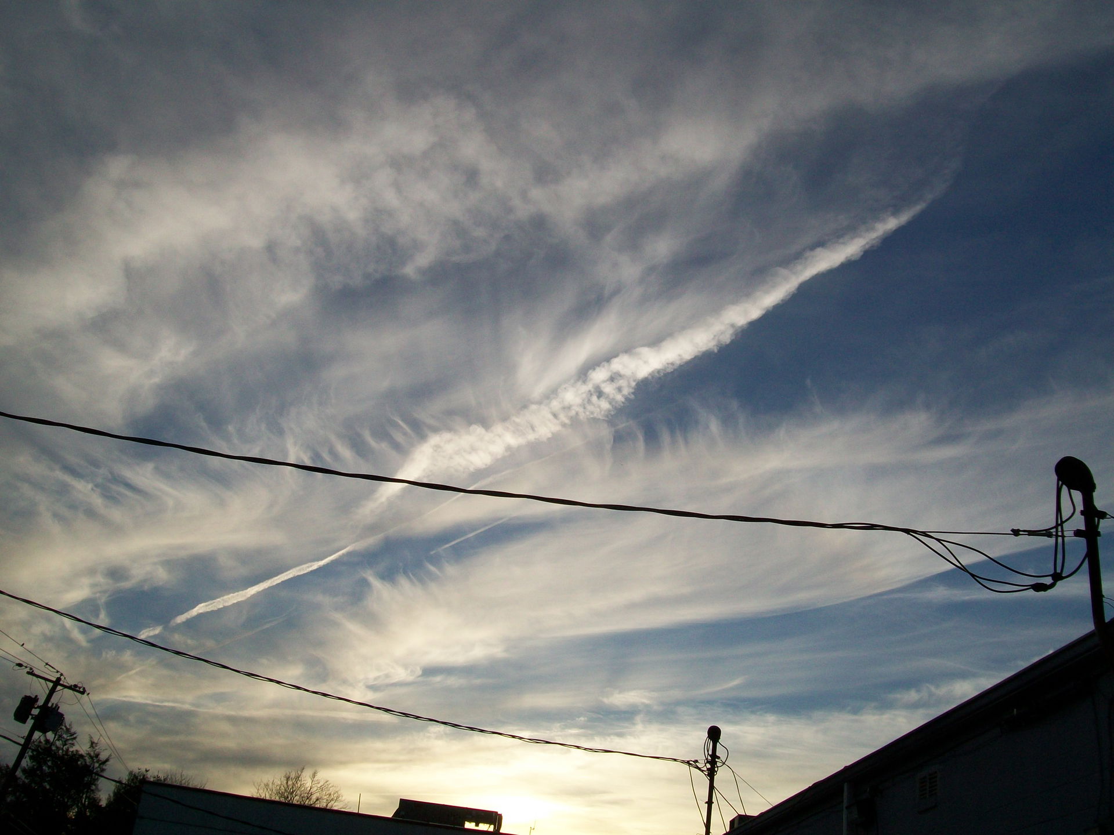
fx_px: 1159
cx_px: 557
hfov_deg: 51.4
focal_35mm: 36
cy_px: 418
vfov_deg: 39.7
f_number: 4.8
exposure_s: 1/800
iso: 64
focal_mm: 6
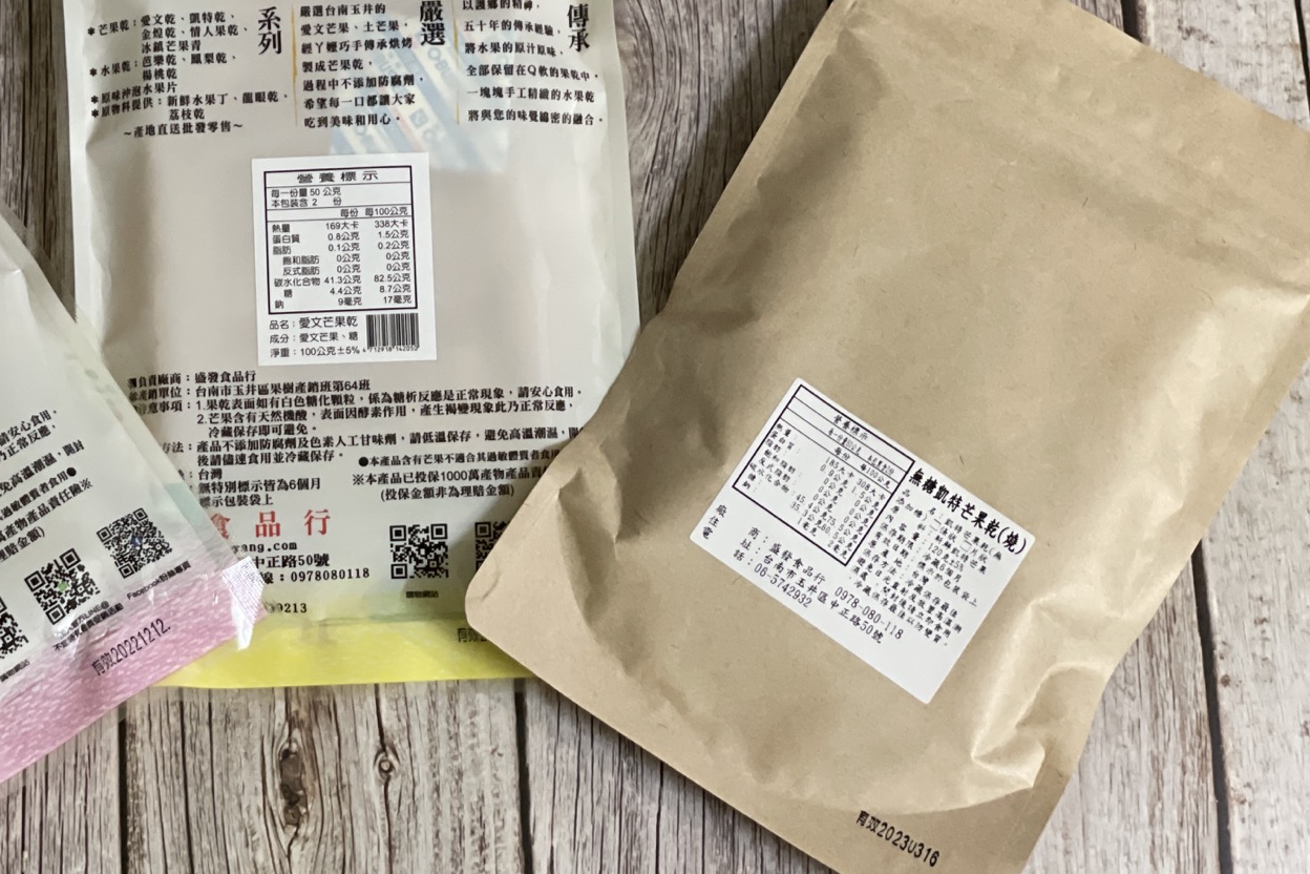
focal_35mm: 78
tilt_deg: -74.9
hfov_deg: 25.8
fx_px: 2838
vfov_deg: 17.4
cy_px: 286
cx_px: 376
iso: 400
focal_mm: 6
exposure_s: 1/30
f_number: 2
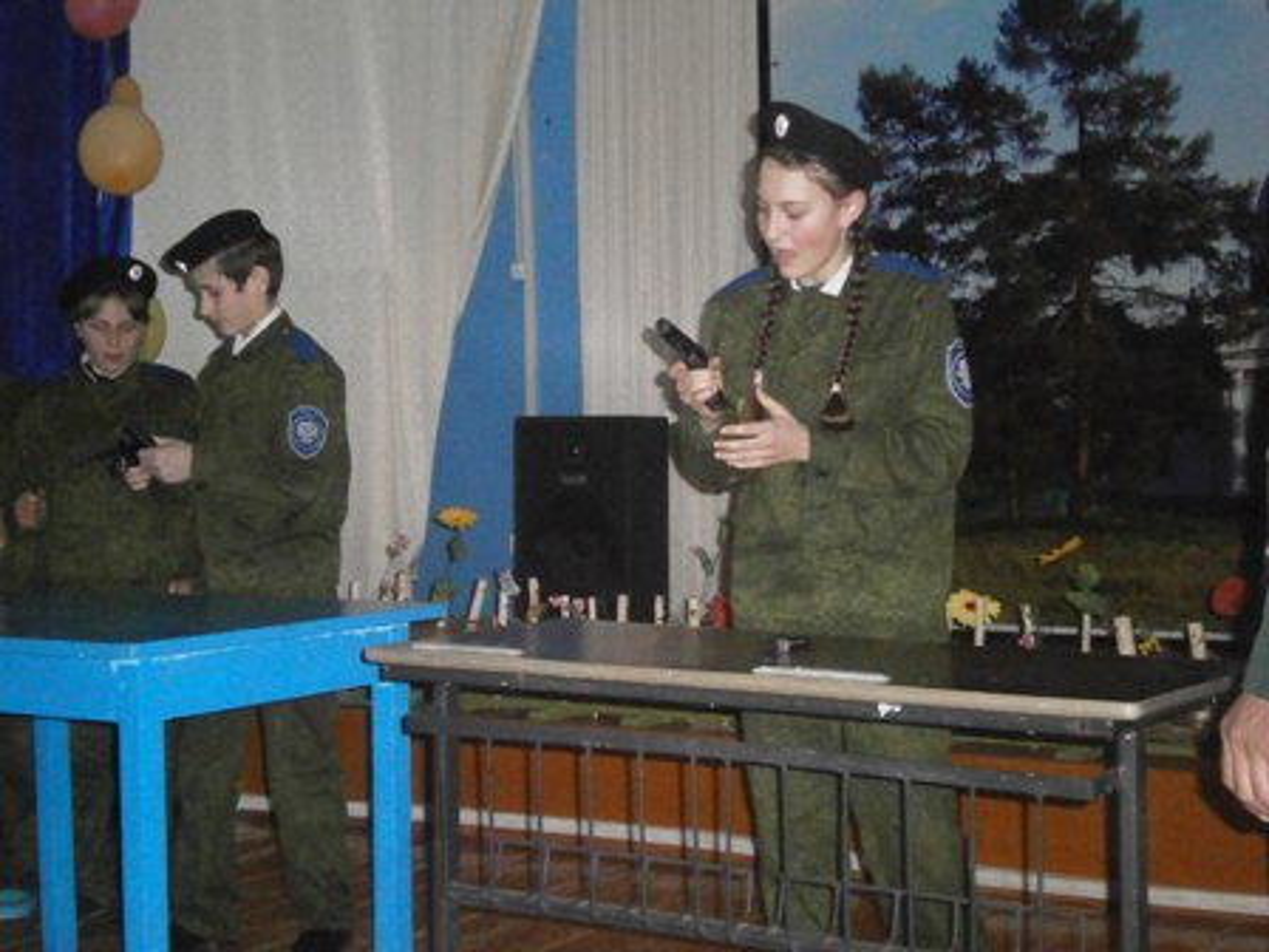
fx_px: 2200
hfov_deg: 32.2
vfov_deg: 24.4
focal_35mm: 60
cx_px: 634
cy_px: 476
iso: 1250
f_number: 3.9
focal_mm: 10.7
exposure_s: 1/250
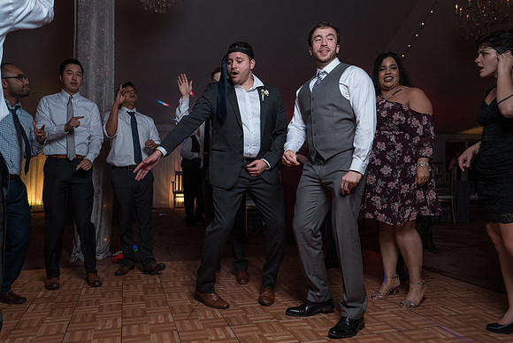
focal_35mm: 28
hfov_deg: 66.0
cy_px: 169
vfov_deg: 47.0
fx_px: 393
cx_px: 230
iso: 2000
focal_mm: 25
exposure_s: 1/200
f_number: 5.6
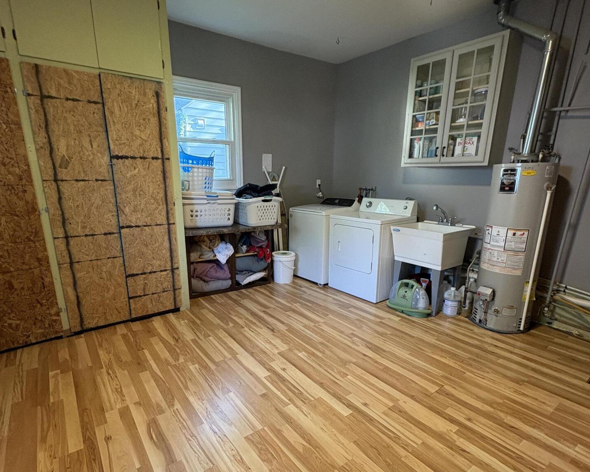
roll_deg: -1.1
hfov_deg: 83.3
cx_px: 289
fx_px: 332
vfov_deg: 70.5
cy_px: 268
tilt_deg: -16.7
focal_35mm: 19
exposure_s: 1/60
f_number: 2.2
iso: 320
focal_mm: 2.22
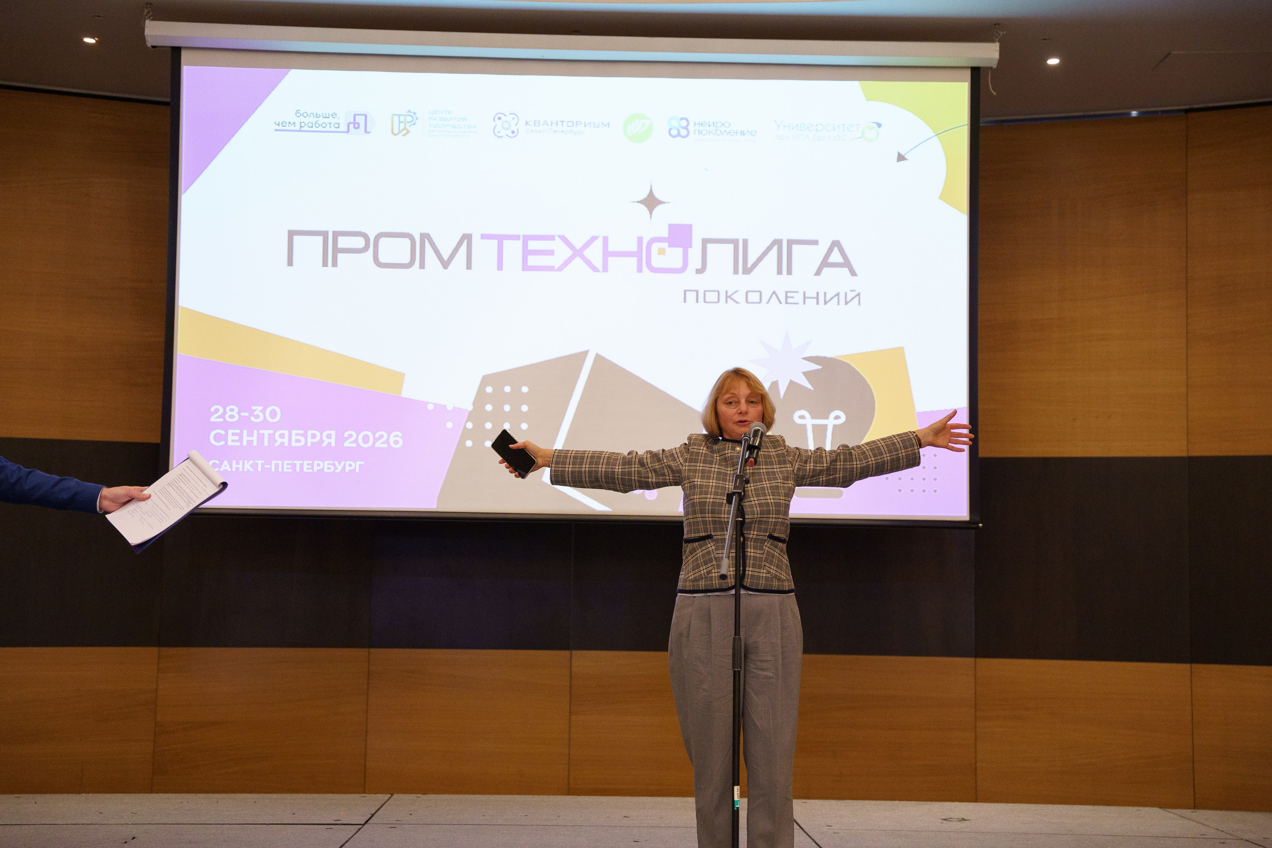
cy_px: 424
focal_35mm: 56
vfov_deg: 24.2
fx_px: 1975
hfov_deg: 35.7
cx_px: 636
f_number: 3.5
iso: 4000
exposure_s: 1/160
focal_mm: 55.9
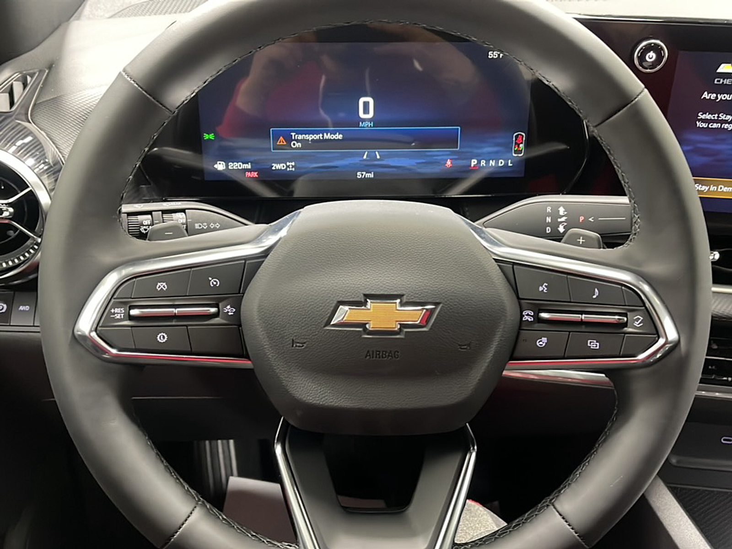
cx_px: 366
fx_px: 592
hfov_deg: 63.4
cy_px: 274
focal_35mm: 28
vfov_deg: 49.7
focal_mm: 5.1
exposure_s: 1/40
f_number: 1.6
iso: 800
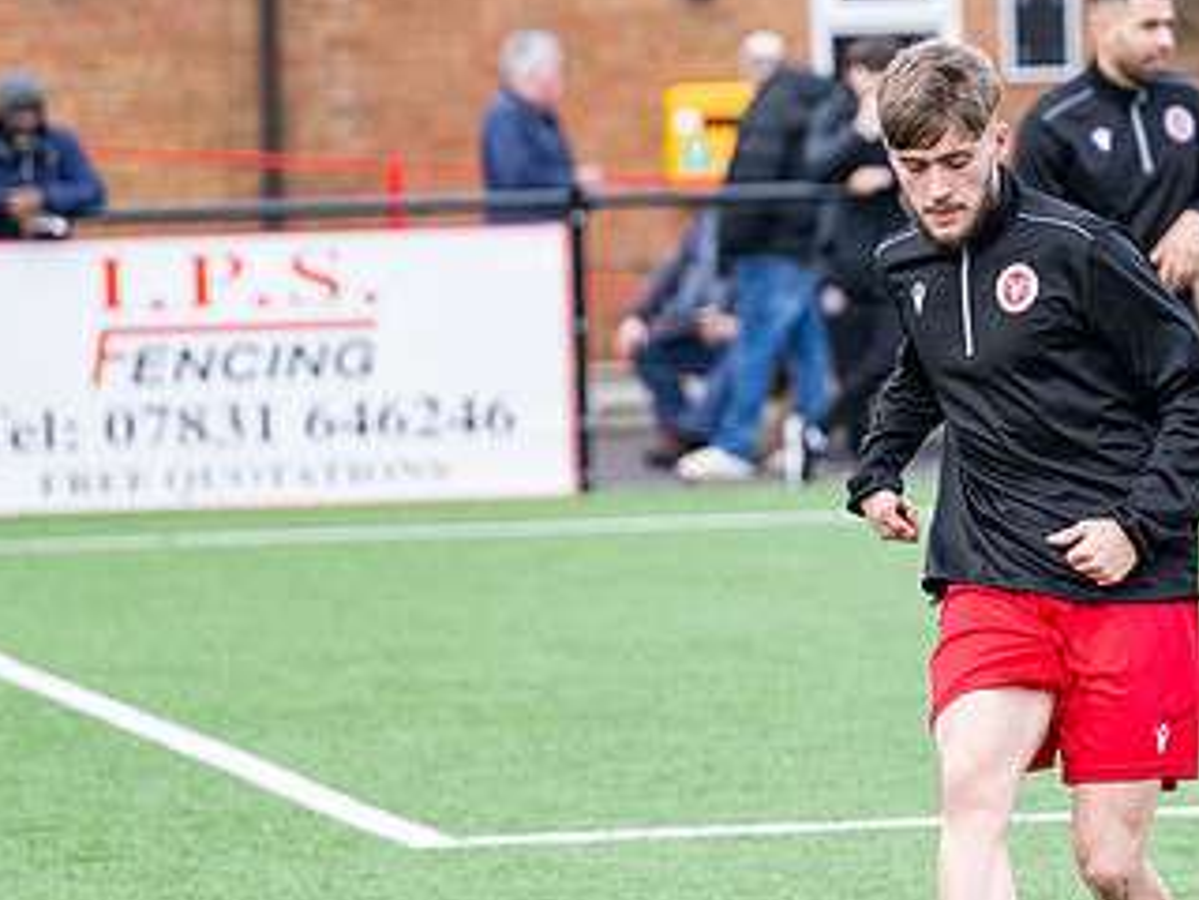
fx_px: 12296
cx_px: 1127
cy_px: 573
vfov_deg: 4.2
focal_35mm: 355
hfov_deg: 5.6
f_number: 4
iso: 800
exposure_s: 1/1250
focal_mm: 170
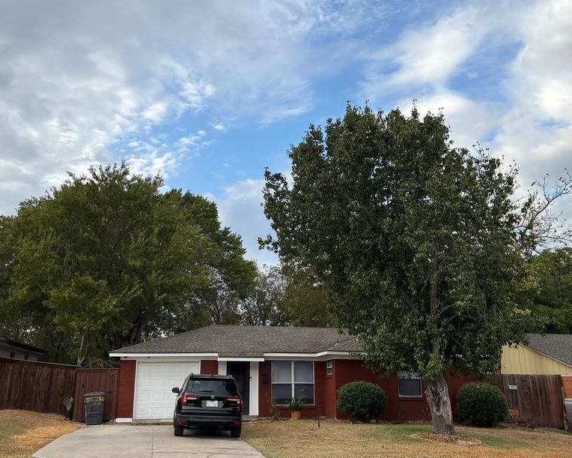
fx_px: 576
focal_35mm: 34
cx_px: 284
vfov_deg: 43.2
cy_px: 191
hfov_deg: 52.8
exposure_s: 1/1418
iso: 50
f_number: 1.6
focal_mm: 5.96
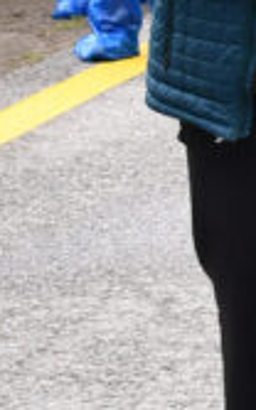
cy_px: -288
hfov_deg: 3.3
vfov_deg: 5.5
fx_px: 4208
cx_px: 1172
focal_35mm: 376
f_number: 9
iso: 500
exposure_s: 1/320
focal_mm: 32
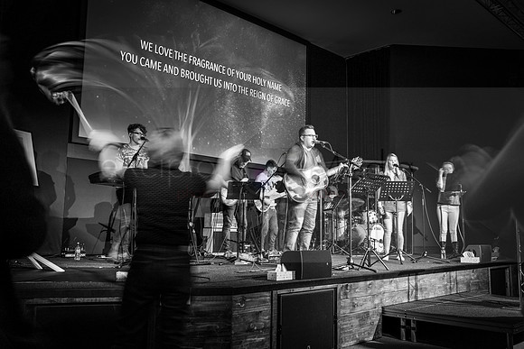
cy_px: 174
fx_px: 477
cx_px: 268
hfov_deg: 57.6
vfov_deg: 40.3
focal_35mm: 33
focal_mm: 29
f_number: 4
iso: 100
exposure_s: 1/5
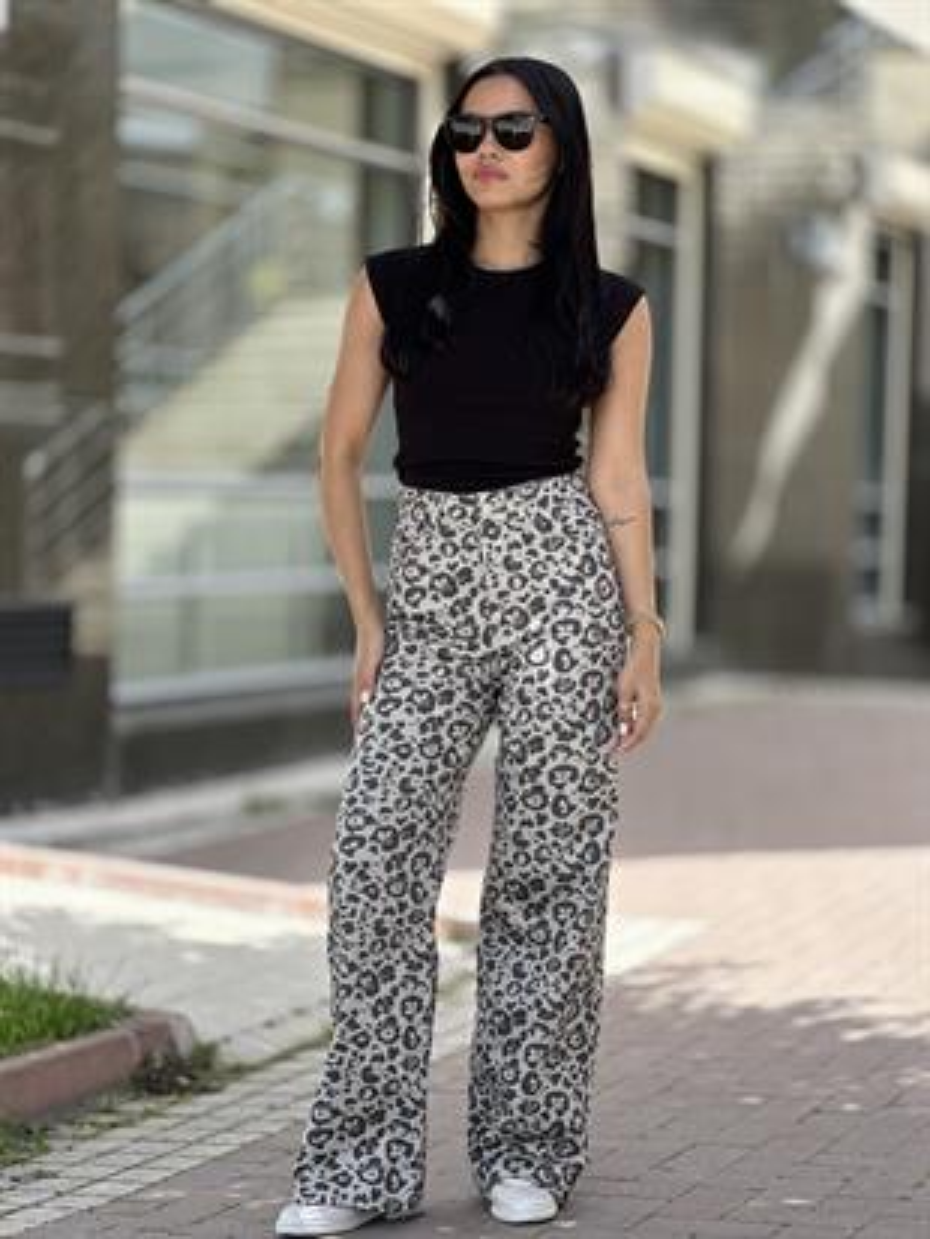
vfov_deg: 25.3
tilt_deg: -3.2
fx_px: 2757
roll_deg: -2.5
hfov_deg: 19.1
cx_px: 465
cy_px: 620
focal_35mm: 77
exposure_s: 1/127
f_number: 2.8
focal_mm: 9
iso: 32
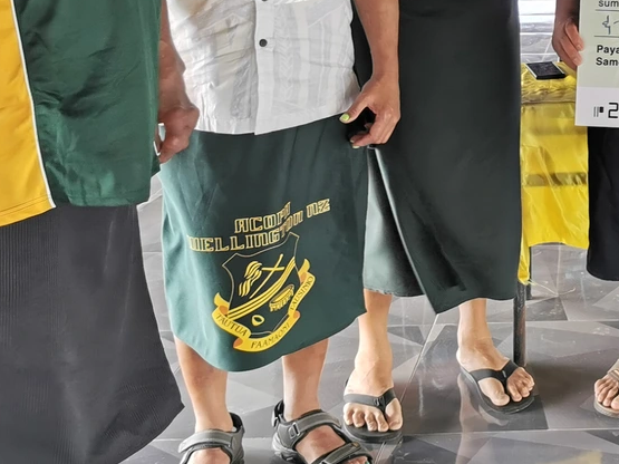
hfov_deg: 24.7
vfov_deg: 19.0
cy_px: -103
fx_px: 1305
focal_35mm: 73
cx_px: 695
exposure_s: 5
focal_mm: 5.56
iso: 50
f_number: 1.6
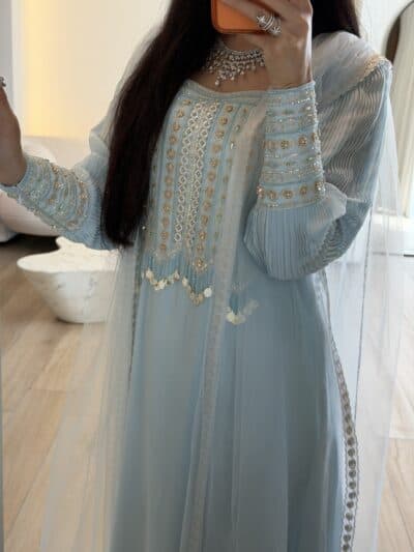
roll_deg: -2.0
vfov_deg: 39.6
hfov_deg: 30.3
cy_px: 276
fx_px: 765
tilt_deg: -32.3
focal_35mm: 48
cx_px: 207
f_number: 1.78
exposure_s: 1/100
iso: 64
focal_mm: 6.76
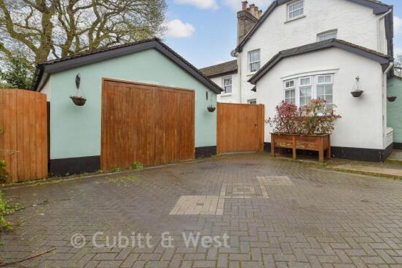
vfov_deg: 67.4
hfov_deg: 89.5
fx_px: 201
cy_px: 130
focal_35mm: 18
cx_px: 227
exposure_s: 1/125
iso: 160
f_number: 8
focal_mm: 10
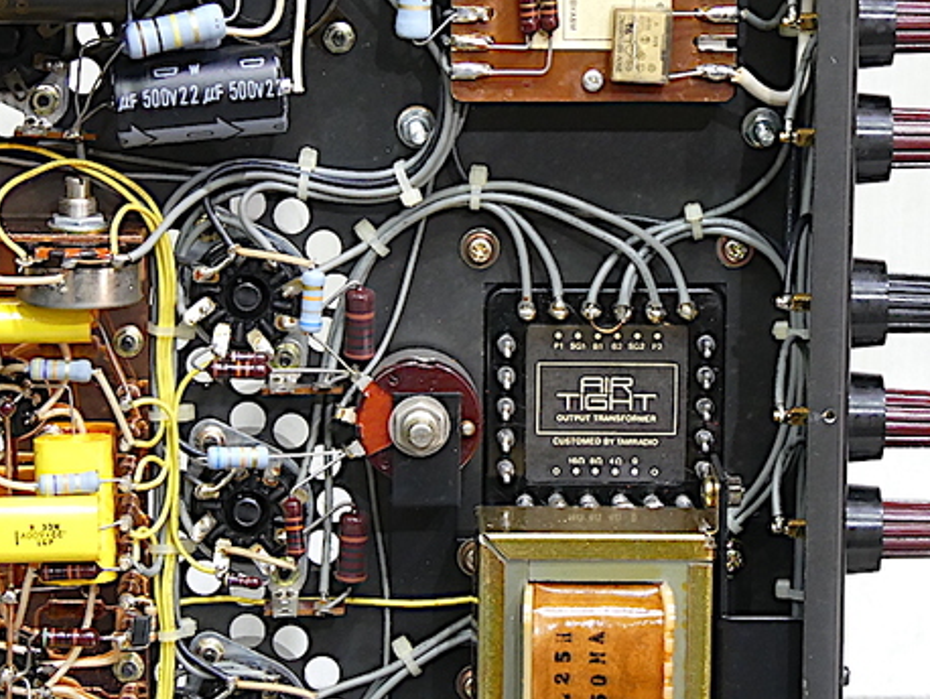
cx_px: 317
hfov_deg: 11.2
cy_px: 400
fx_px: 4731
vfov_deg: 8.4
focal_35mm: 176
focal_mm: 15
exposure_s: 1/5
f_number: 4.8
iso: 200
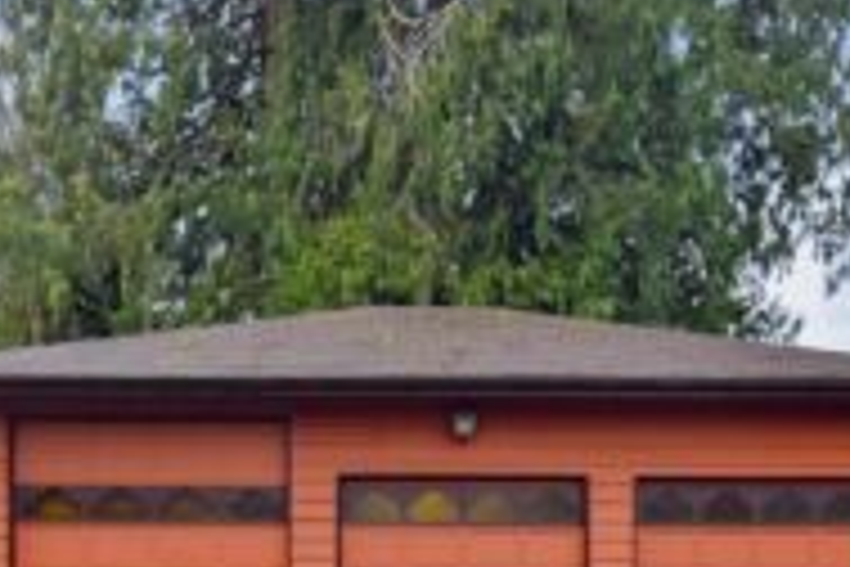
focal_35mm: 57
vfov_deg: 23.0
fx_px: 1346
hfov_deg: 35.0
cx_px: 441
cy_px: 547
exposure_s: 1/200
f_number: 7.1
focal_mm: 18
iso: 800
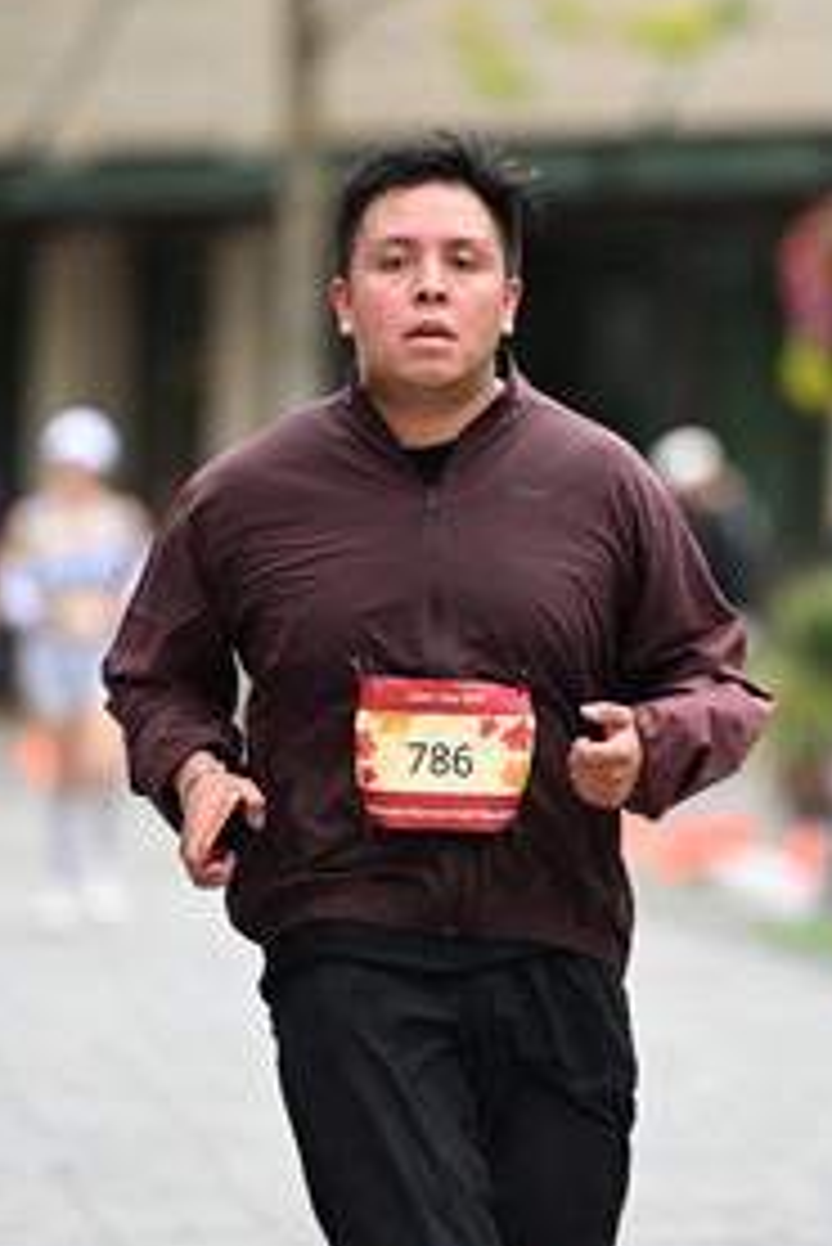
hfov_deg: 3.5
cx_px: 492
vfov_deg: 5.2
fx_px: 13744
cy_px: 468
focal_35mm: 397
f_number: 2.8
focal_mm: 200
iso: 640
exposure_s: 1/2000
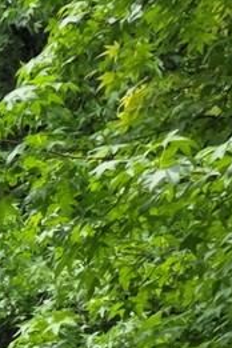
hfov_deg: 5.2
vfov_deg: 9.5
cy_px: 887
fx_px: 1817
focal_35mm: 188
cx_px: -1057
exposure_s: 1/2866
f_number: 1.7
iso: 80
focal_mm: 6.3
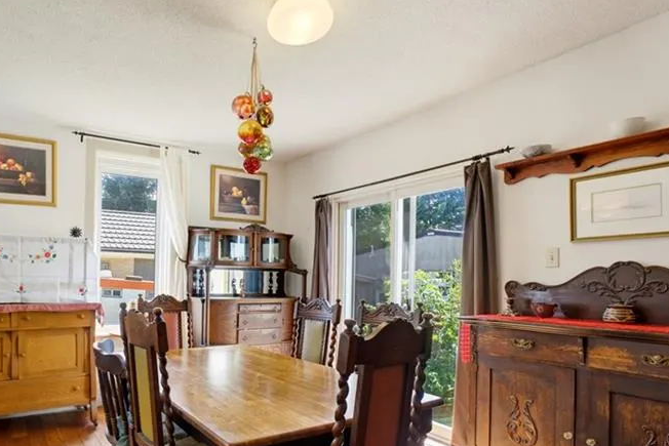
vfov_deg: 56.5
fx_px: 409
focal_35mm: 22
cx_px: 233
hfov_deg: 76.5
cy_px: 283
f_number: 8
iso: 800
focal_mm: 14
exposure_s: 1/15
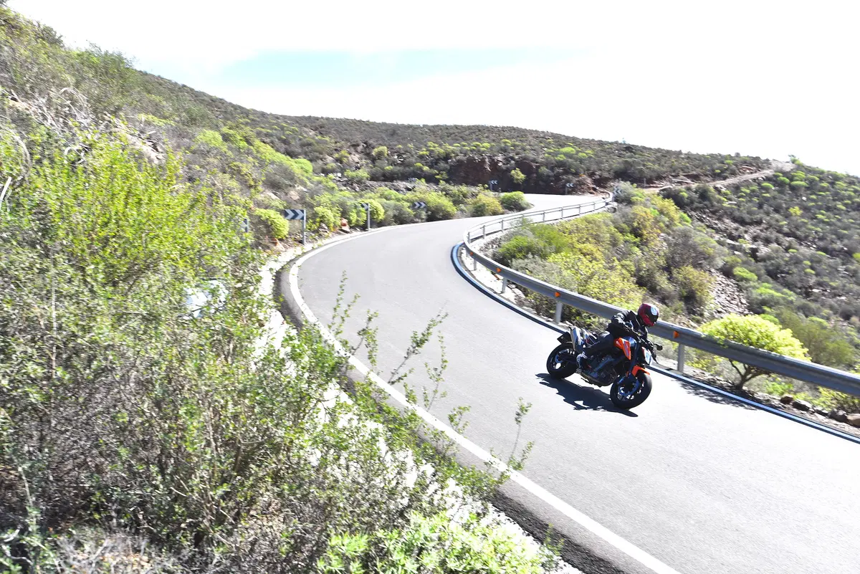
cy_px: 287
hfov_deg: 61.9
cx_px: 430
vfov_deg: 43.6
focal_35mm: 30
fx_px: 717
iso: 250
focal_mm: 30
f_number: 5.6
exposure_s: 1/320
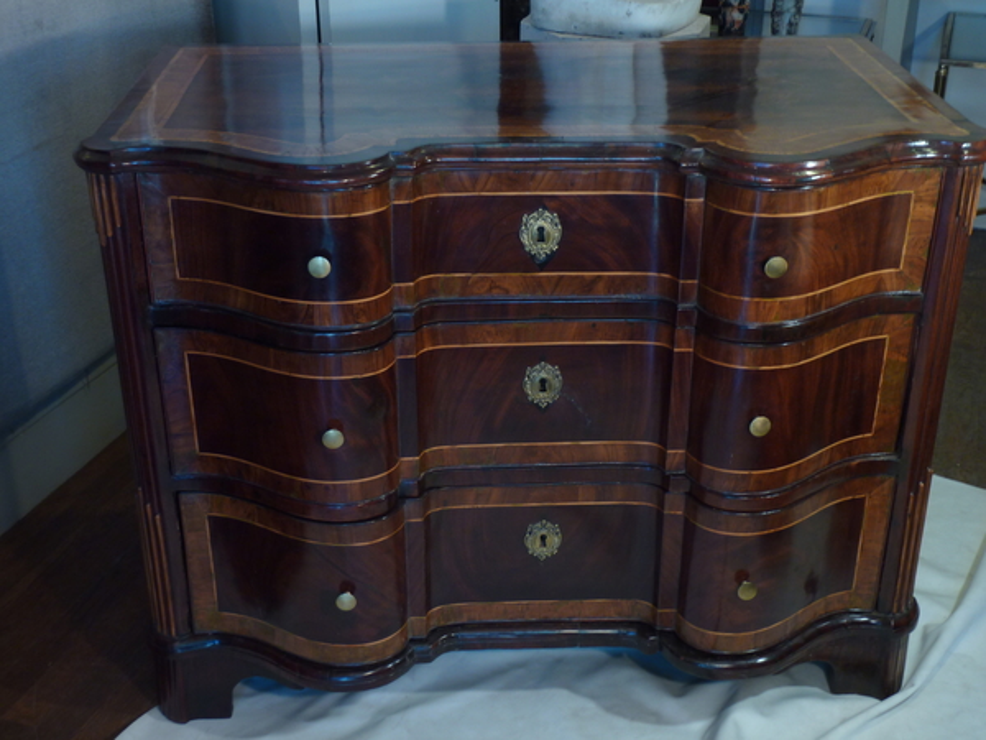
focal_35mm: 45
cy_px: 370
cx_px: 493
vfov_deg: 32.2
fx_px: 1282
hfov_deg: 42.1
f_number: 3.7
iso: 80
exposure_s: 1/8
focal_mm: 7.3
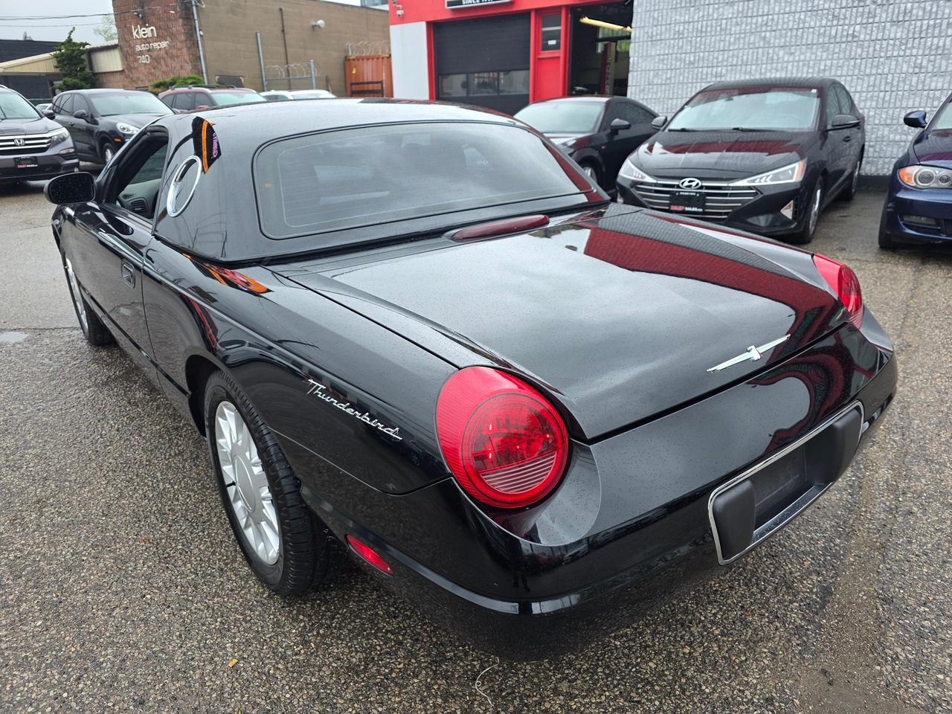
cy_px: 357
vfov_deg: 58.9
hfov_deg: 73.9
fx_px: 633
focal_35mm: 23
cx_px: 476
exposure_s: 1/359
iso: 40
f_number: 1.7
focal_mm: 6.3
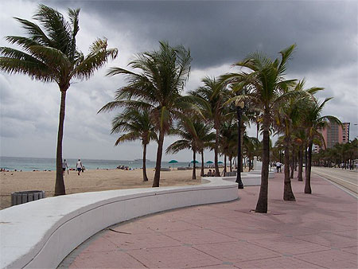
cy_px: 134
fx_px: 383
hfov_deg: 50.1
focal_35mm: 37
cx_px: 179
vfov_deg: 38.7
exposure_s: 1/1000
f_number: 5.6
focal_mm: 5.6
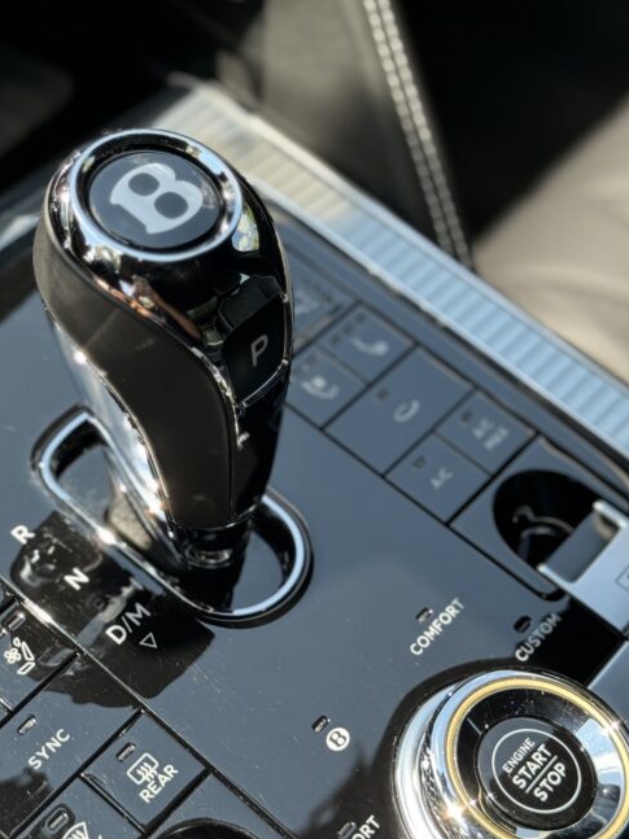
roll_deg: -1.6
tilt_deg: -42.9
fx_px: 1842
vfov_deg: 25.5
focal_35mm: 76
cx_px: 185
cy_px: 290
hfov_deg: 19.3
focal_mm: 6.76
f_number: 1.78
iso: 64
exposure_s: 1/343
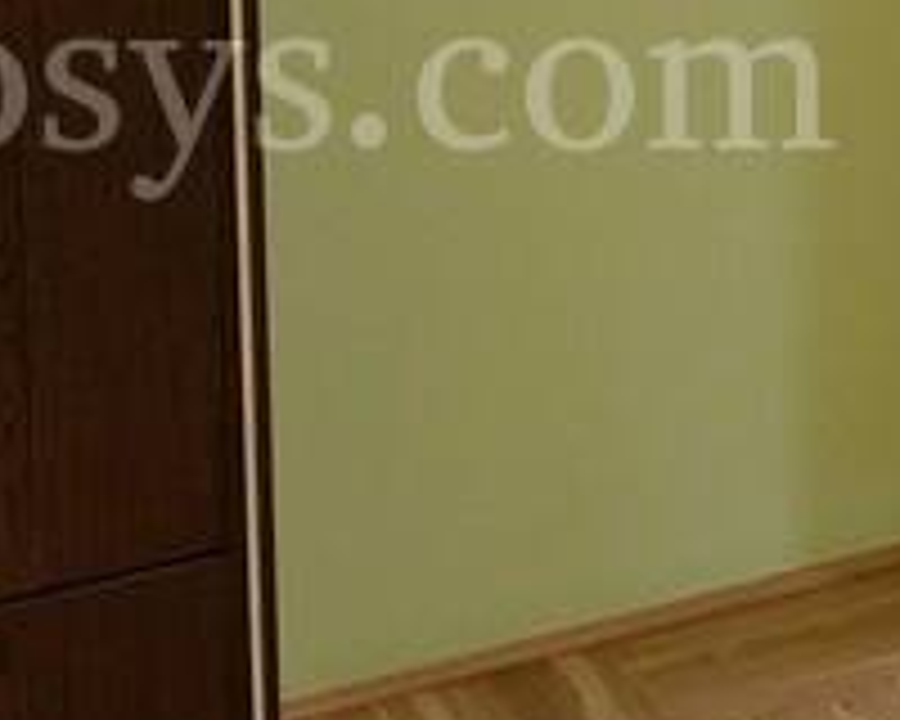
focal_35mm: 125
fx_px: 3330
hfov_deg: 14.4
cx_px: 1359
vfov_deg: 11.6
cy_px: -513
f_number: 1.75
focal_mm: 4.28
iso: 125
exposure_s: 1/33
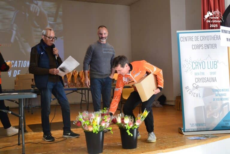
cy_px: 77
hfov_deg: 41.1
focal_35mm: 48
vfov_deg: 28.1
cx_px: 115
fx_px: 307
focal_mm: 32
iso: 800
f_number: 5
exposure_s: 1/60
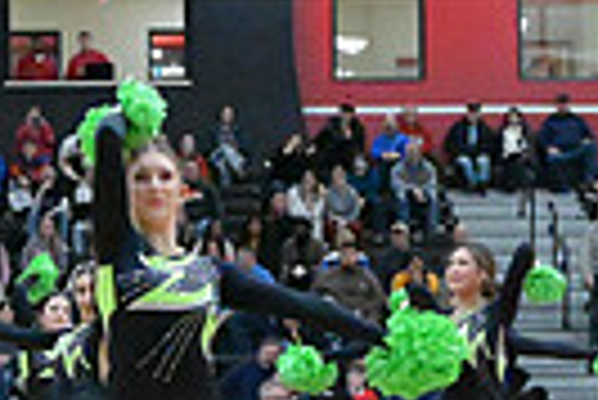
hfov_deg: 15.2
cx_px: 283
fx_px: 2245
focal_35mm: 135
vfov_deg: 10.1
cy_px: 431
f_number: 2.8
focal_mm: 31
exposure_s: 1/8000
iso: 51200
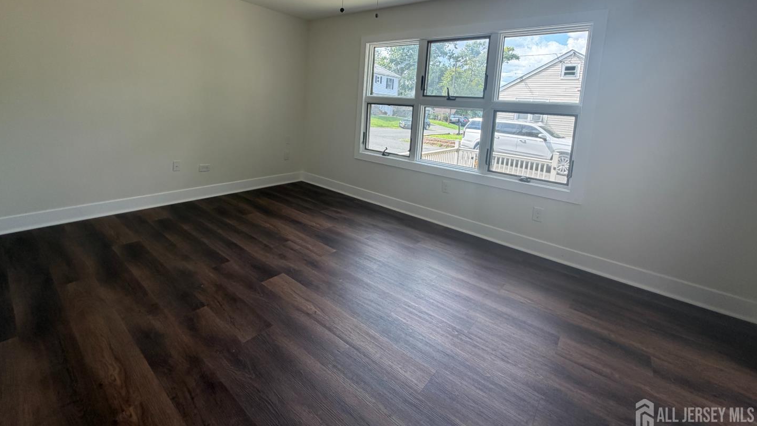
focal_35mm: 16
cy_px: 140
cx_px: 370
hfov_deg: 99.4
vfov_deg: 65.2
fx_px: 321
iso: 100
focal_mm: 2.22
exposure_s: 1/121
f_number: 2.2
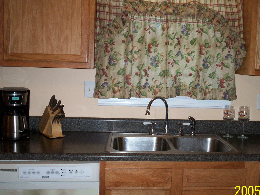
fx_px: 331
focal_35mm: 44
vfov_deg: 32.9
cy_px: 104
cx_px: 158
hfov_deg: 42.7
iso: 140
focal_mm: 5.9
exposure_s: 1/64
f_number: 4.5
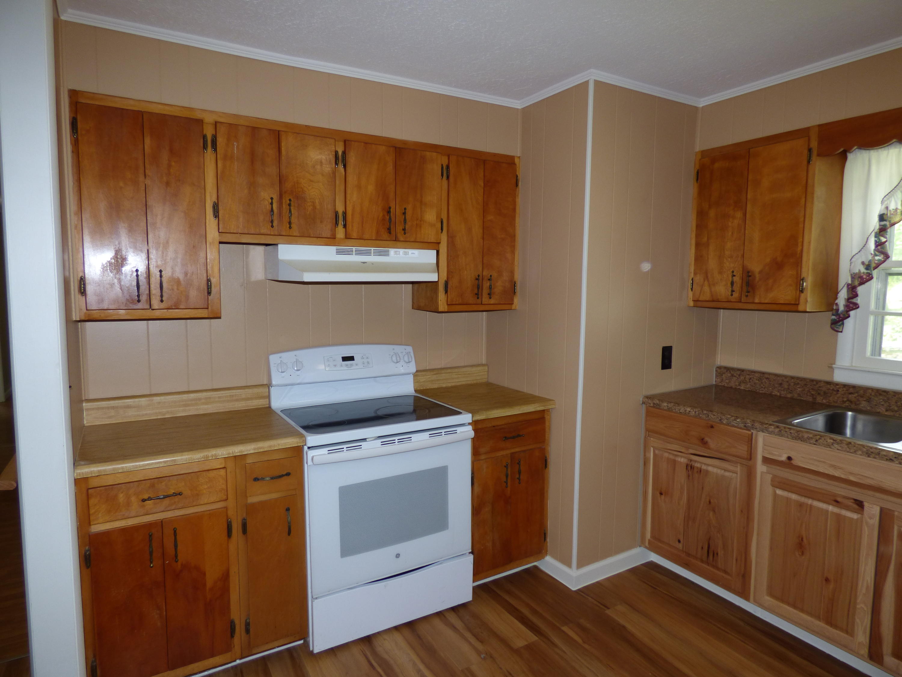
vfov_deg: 66.0
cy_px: 338
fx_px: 521
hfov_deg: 81.7
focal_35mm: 20
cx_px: 451
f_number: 2.8
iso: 100
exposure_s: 1/60
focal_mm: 3.58
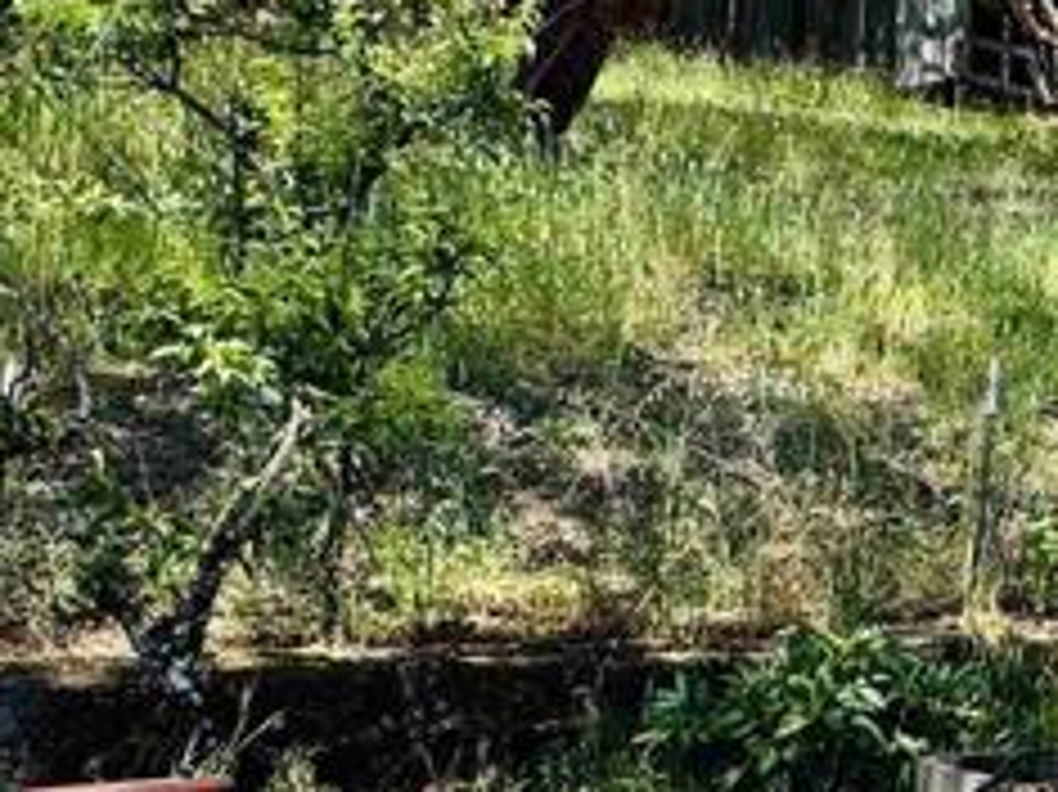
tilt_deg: +3.4
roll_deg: +0.1
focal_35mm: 61
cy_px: 418
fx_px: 1863
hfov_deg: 24.0
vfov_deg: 24.0
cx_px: 1639
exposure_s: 1/508
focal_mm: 2.22
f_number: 2.2
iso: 40
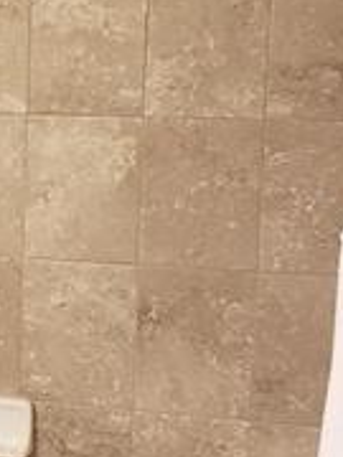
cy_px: 188
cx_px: -296
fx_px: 1466
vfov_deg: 17.7
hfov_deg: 12.1
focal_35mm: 111
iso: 500
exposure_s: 1/60
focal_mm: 4.3
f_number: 2.4
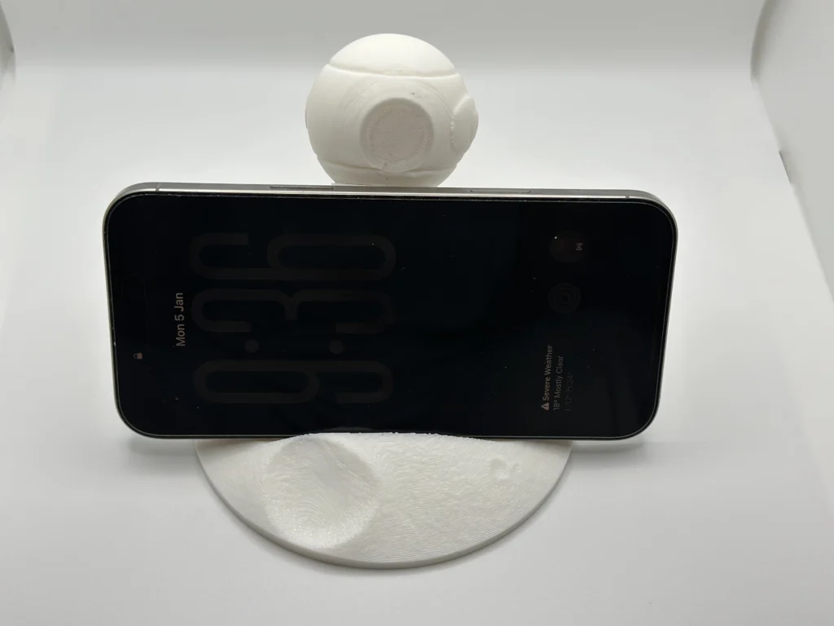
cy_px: 313
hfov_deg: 39.7
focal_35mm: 48
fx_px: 1156
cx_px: 417
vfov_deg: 30.3
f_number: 1.78
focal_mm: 6.86
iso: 80
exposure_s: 1/990
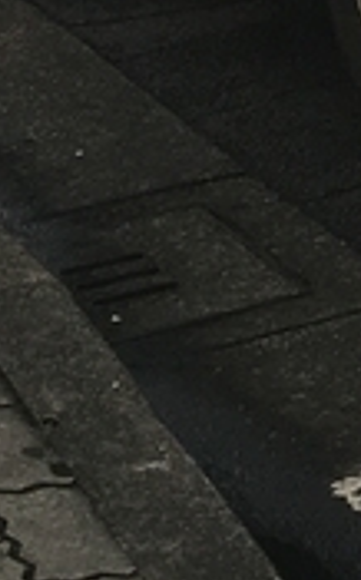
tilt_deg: -3.4
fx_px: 3330
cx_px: 1252
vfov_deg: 9.2
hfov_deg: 5.6
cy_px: -699
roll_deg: -0.1
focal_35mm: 211
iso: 25
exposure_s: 1/326
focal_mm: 4.15
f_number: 2.2
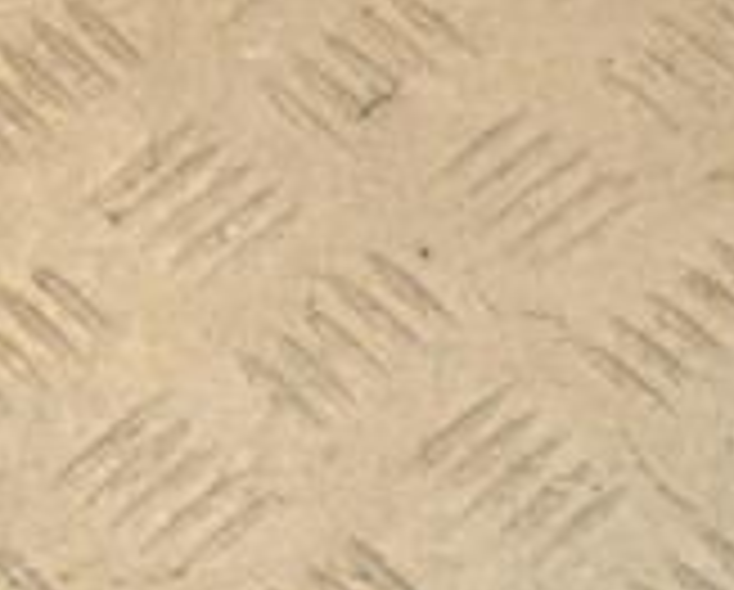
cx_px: 626
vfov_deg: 9.7
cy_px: 887
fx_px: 3373
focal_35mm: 155
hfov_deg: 12.3
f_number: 9
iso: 800
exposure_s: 1/200
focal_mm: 30
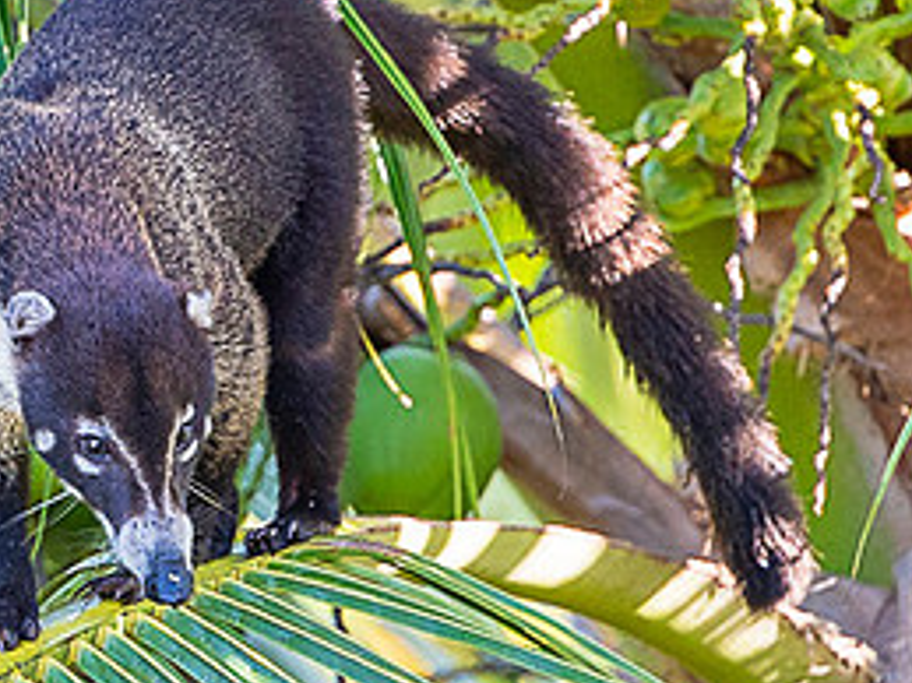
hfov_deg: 1.6
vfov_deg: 1.2
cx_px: 22
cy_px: 484
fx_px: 32628
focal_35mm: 1239
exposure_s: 1/1000
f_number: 4
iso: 2500
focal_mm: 390
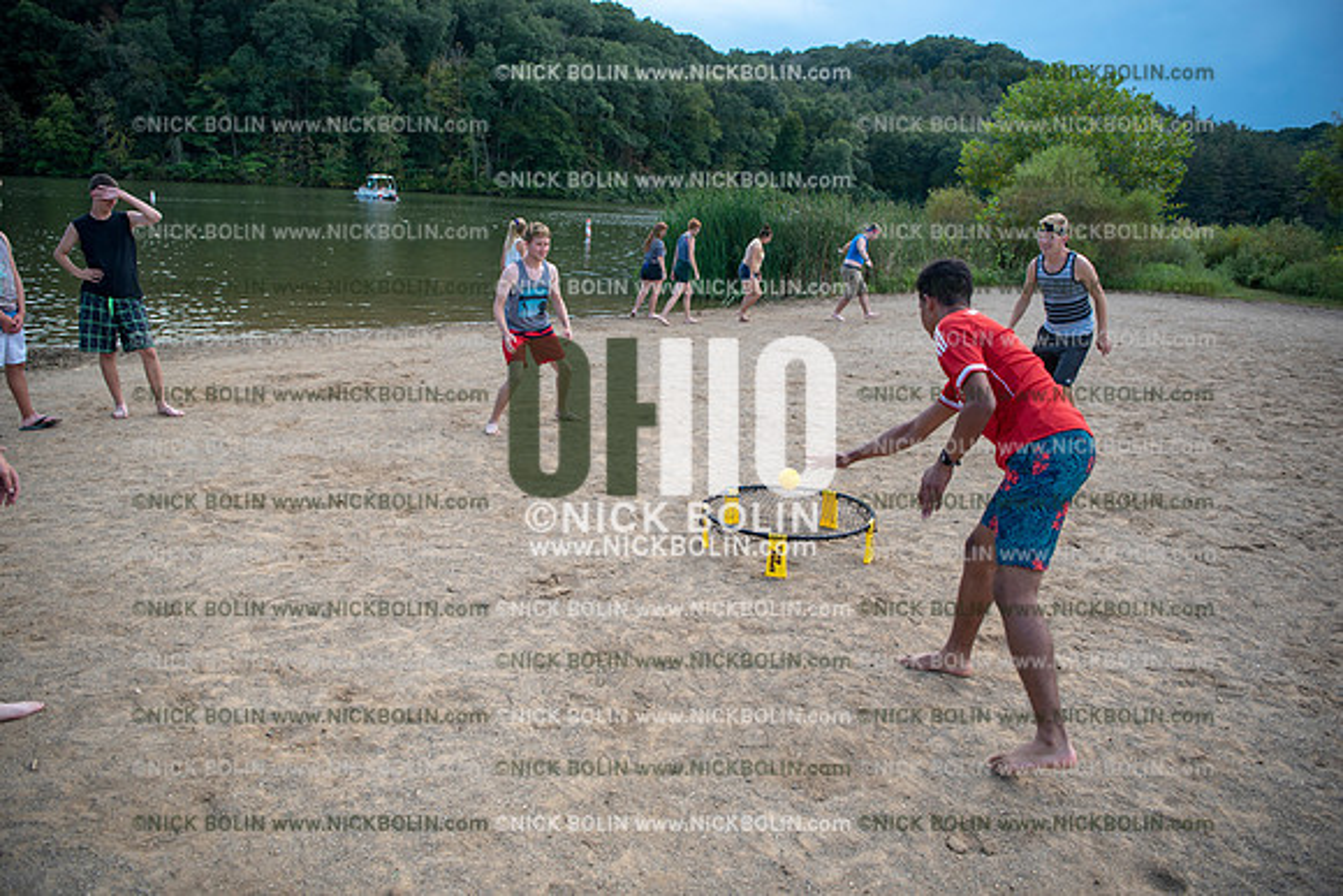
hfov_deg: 73.7
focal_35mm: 24
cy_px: 448
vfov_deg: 53.2
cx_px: 672
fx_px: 896
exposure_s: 1/640
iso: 160
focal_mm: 24
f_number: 3.2
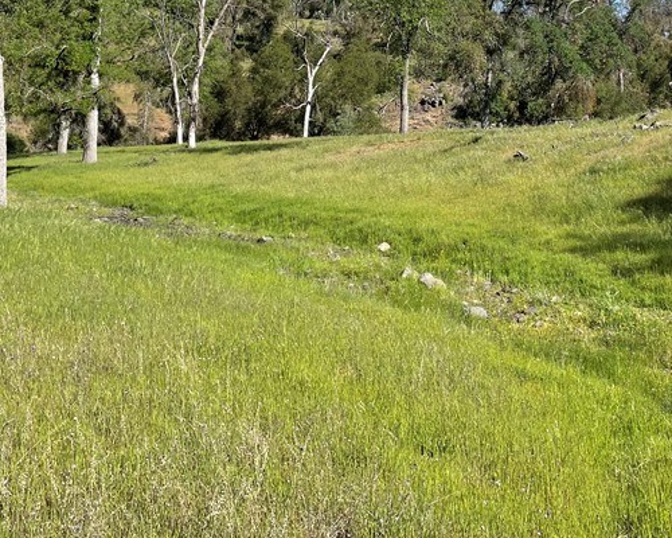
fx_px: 1034
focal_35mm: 52
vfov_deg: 28.0
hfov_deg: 35.3
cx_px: 495
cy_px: 52
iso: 32
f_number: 1.6
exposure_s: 1/2398
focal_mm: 4.2
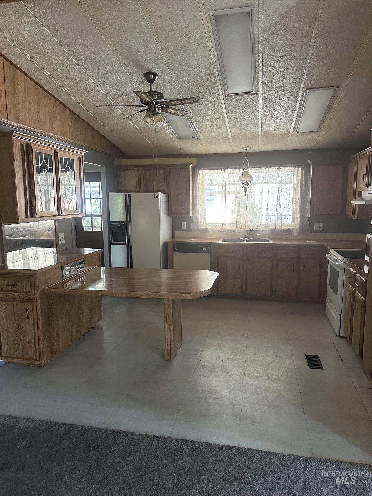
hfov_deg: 56.8
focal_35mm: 24
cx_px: 186
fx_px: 344
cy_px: 248
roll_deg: -0.9
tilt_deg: -7.8
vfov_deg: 71.6
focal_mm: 6.86
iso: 500
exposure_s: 1/60
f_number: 1.78
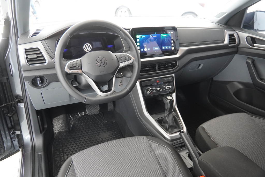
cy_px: 88
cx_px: 132
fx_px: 188
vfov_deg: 50.4
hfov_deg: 70.4
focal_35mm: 26
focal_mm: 17
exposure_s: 1/160
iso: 2000
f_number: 2.8
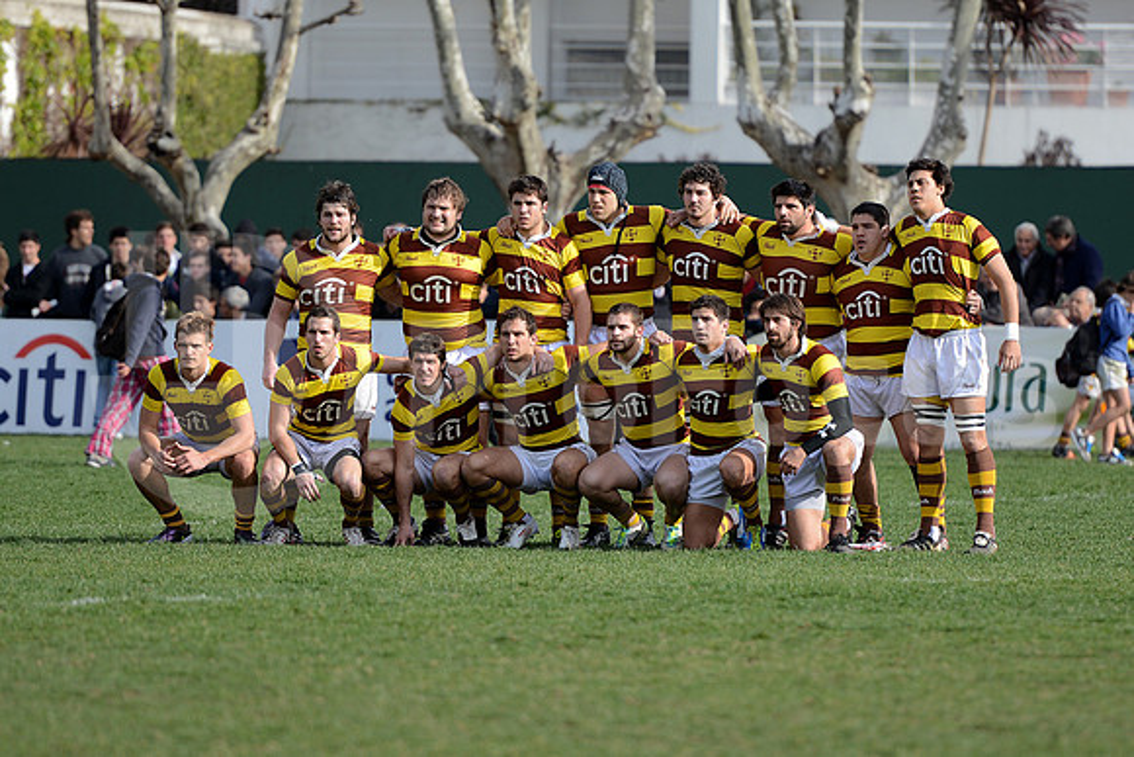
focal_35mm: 195
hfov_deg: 10.5
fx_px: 6144
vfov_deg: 7.0
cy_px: 378
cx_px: 567
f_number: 2.8
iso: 250
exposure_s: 1/1000
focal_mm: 195
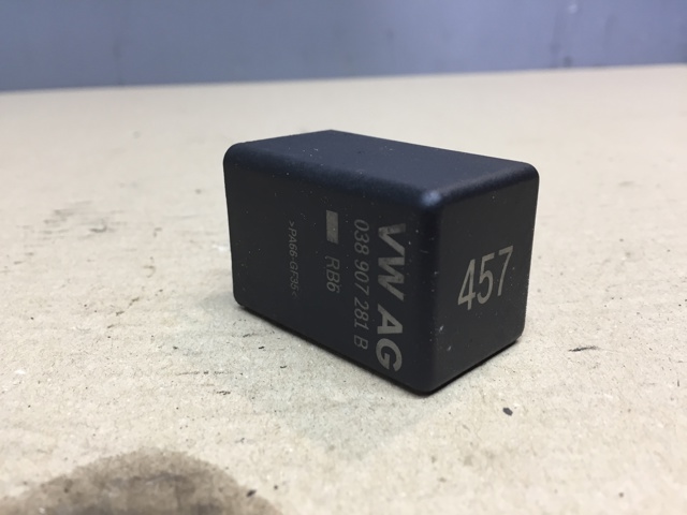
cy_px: 258
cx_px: 344
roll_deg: +0.3
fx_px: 576
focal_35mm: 29
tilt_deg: -21.2
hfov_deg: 61.7
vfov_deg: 48.2
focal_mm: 4.15
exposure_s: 1/30
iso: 64
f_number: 2.2
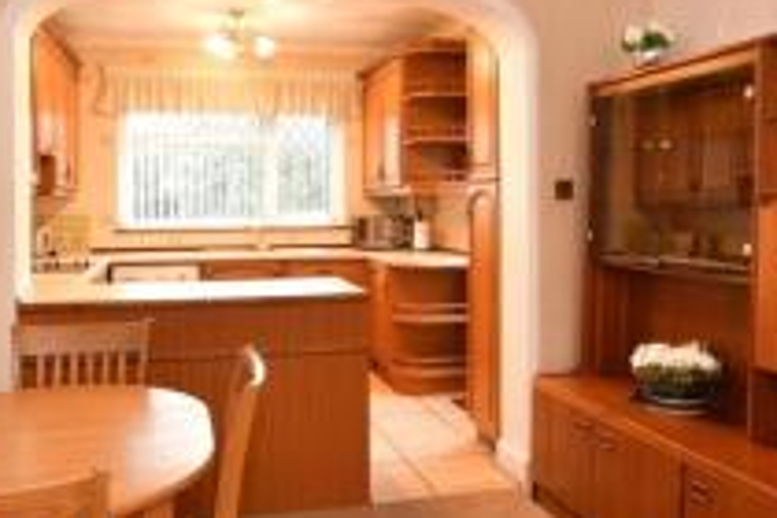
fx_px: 734
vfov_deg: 38.7
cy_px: 209
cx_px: 355
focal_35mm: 34
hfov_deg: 55.7
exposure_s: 1/2
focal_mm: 10
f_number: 8
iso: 200
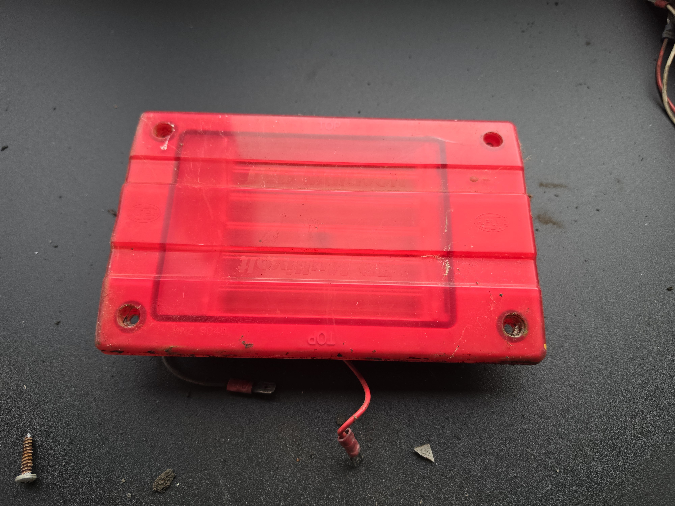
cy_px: 253
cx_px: 338
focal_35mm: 23
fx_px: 448
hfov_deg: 73.9
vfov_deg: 58.9
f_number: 1.4
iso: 125
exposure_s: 1/180
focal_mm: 6.5
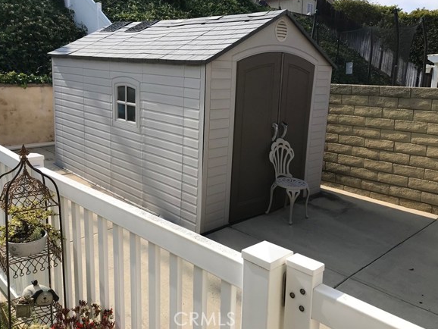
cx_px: 222
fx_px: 392
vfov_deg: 45.4
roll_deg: -0.4
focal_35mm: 31
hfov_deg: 58.3
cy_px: 148
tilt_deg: -9.0
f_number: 1.8
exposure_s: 1/2179
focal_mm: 3.99
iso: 20
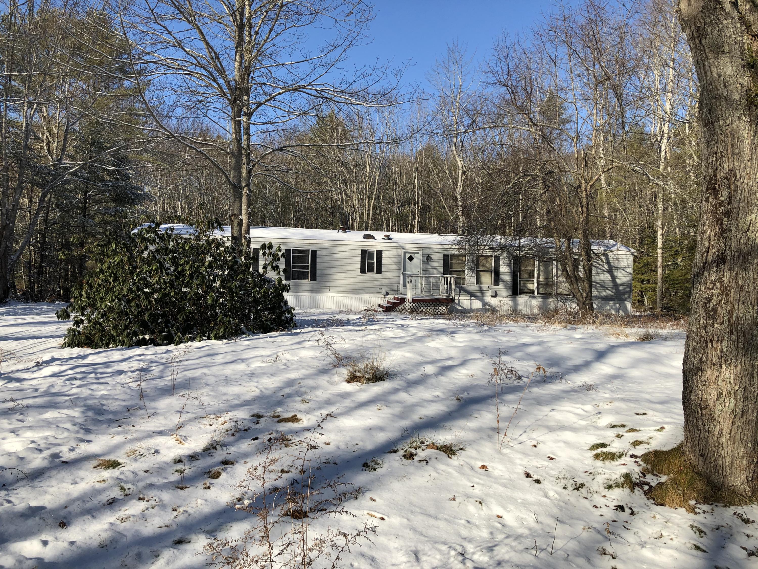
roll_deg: -1.8
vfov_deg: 49.7
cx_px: 379
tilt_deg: +2.7
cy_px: 284
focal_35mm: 28
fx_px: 613
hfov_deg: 63.4
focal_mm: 3.99
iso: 20
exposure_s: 1/2288
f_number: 1.8
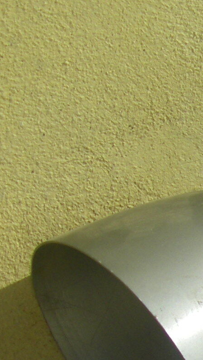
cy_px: 403
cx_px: 466
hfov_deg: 6.8
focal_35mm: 171
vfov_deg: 12.4
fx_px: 1635
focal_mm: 6.3
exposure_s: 1/400
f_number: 7
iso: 64
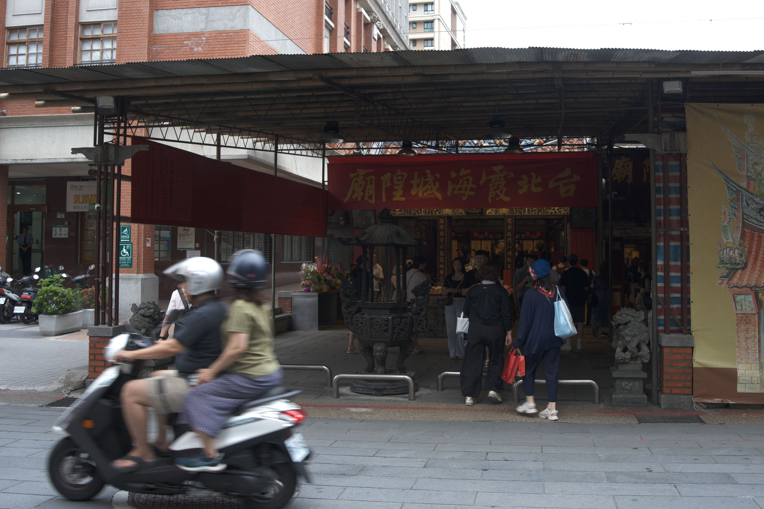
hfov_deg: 57.2
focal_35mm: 33
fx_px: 700
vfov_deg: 40.0
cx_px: 382
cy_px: 254
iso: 125
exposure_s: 1/60
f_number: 4.5
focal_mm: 33
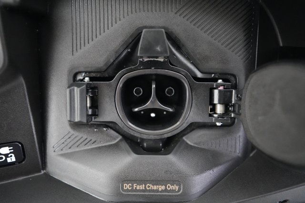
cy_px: 102
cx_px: 152
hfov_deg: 73.8
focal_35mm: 24
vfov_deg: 53.1
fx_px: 203
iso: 12800
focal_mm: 24
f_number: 2.8
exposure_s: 1/50
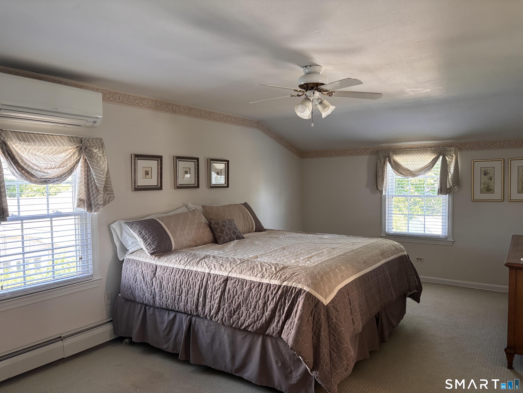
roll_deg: +0.9
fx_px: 393
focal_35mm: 26
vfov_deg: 53.1
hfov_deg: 67.3
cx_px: 262
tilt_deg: -2.8
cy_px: 196
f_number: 1.6
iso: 160
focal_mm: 5.96
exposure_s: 1/60
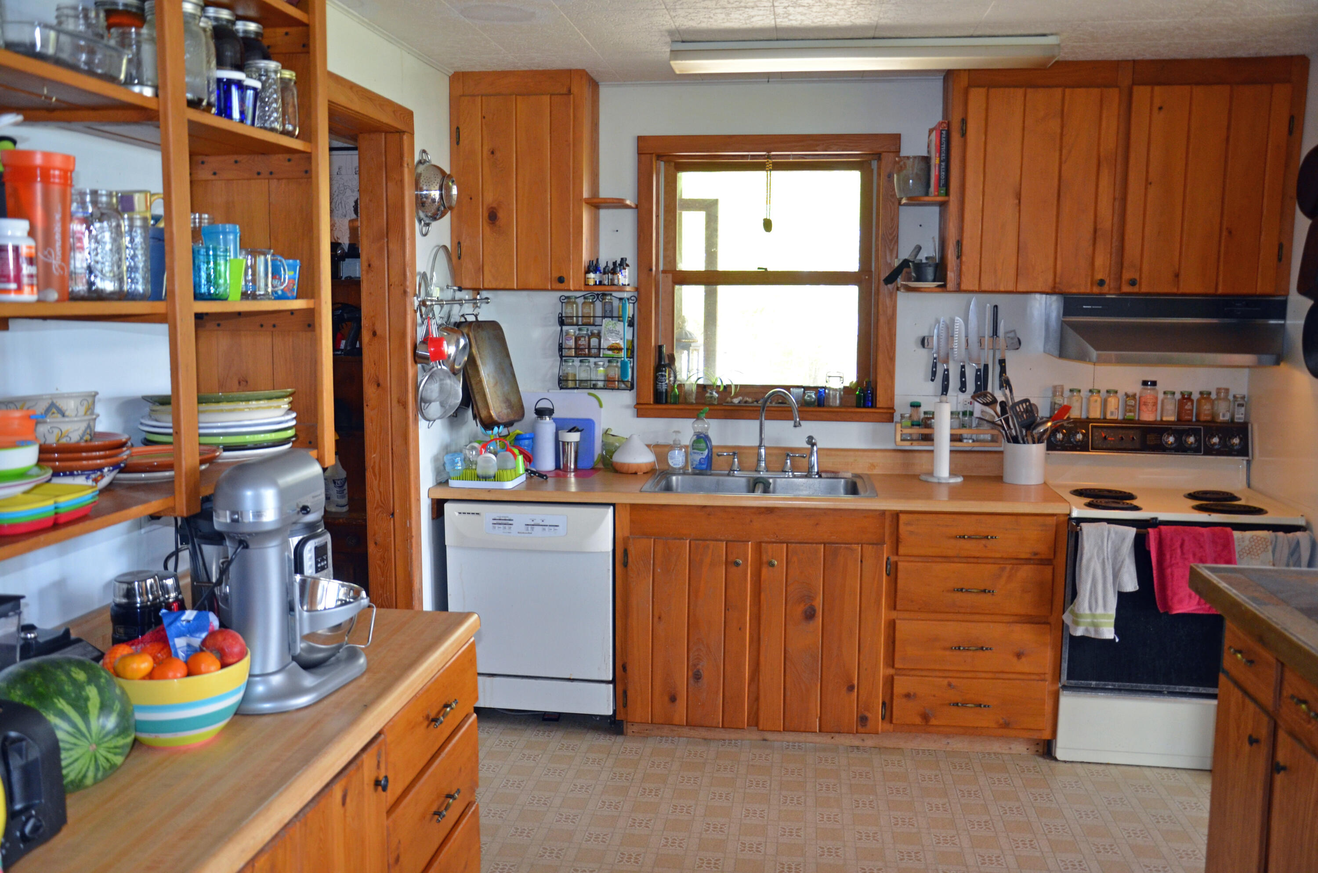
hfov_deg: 59.6
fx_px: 1151
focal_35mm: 32
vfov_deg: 41.5
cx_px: 659
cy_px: 436
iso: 800
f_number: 3.8
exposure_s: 1/60
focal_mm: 21
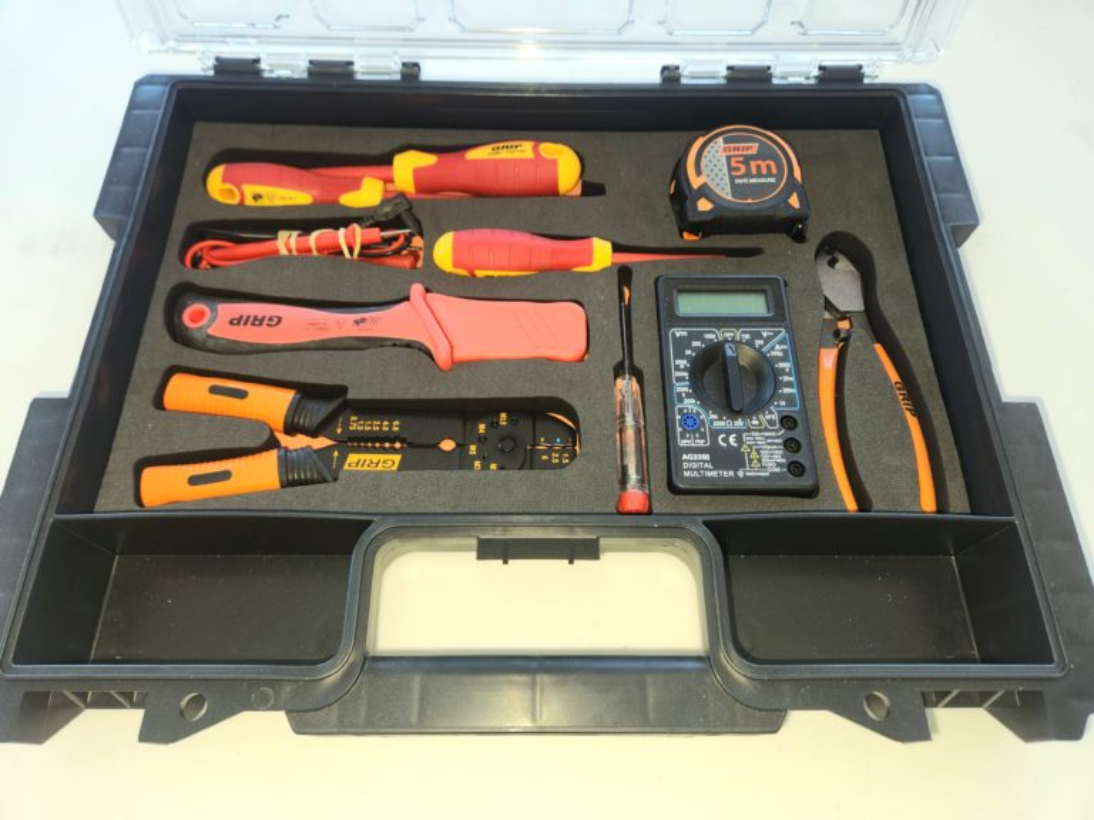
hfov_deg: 73.9
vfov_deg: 58.9
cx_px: 547
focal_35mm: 23
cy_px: 410
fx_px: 727
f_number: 1.8
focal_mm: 5.4
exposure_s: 1/50
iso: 25
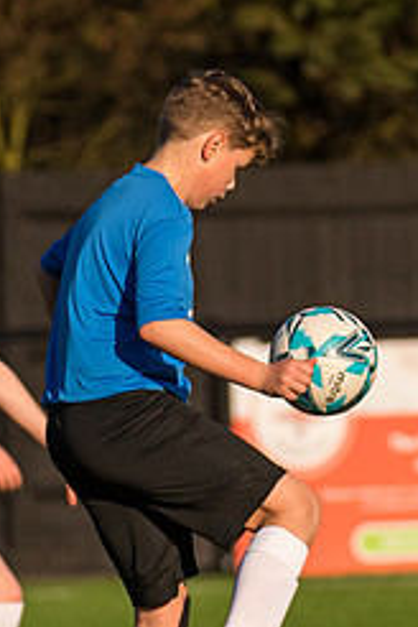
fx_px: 15865
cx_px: 90
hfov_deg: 1.5
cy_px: 442
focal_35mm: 911
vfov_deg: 2.3
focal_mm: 195
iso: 400
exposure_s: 1/4000
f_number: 4
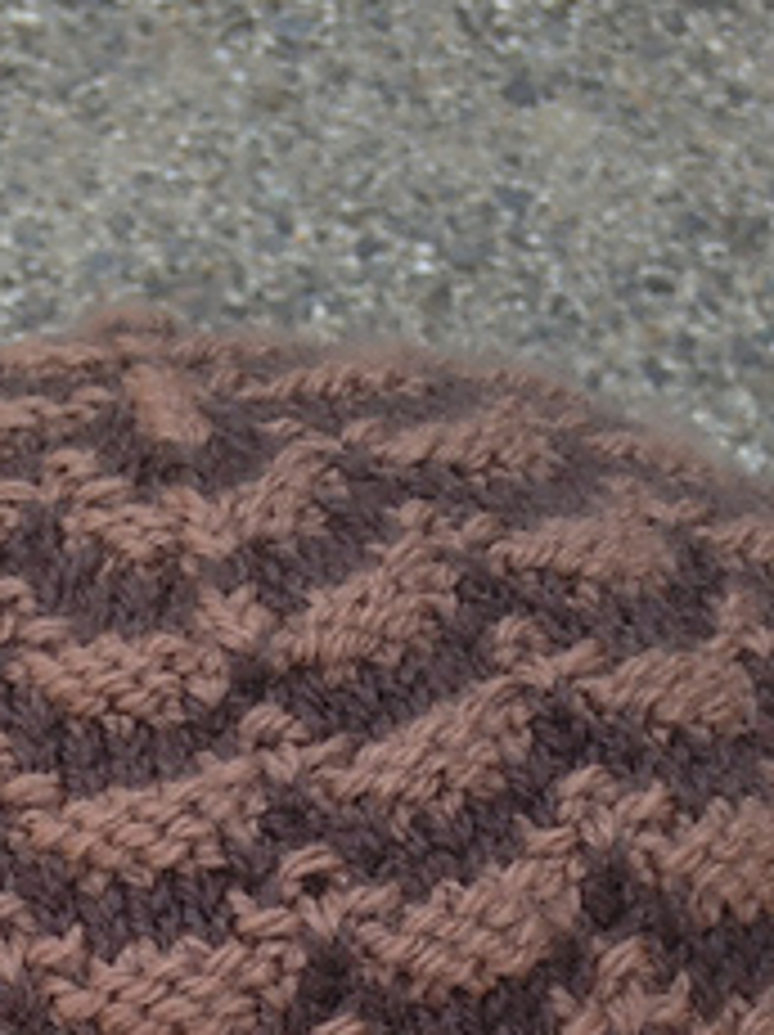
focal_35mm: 92
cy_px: 1323
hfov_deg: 16.0
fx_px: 2748
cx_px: 202
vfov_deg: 19.7
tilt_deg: -59.2
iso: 50
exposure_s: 1/306
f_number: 2.4
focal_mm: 4.12
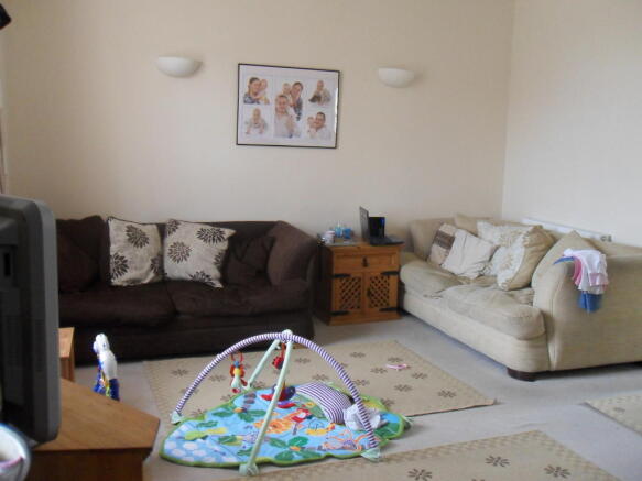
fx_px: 649
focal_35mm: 35
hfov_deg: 52.6
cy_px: 240
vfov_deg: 40.7
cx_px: 321
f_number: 3.5
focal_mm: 6.3
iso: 400
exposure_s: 1/20
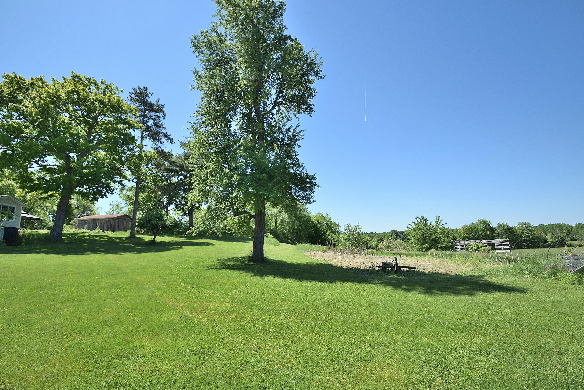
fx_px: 243
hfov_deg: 100.4
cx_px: 292
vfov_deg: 77.3
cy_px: 195
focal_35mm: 15
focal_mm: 10
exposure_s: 1/320
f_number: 9
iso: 200
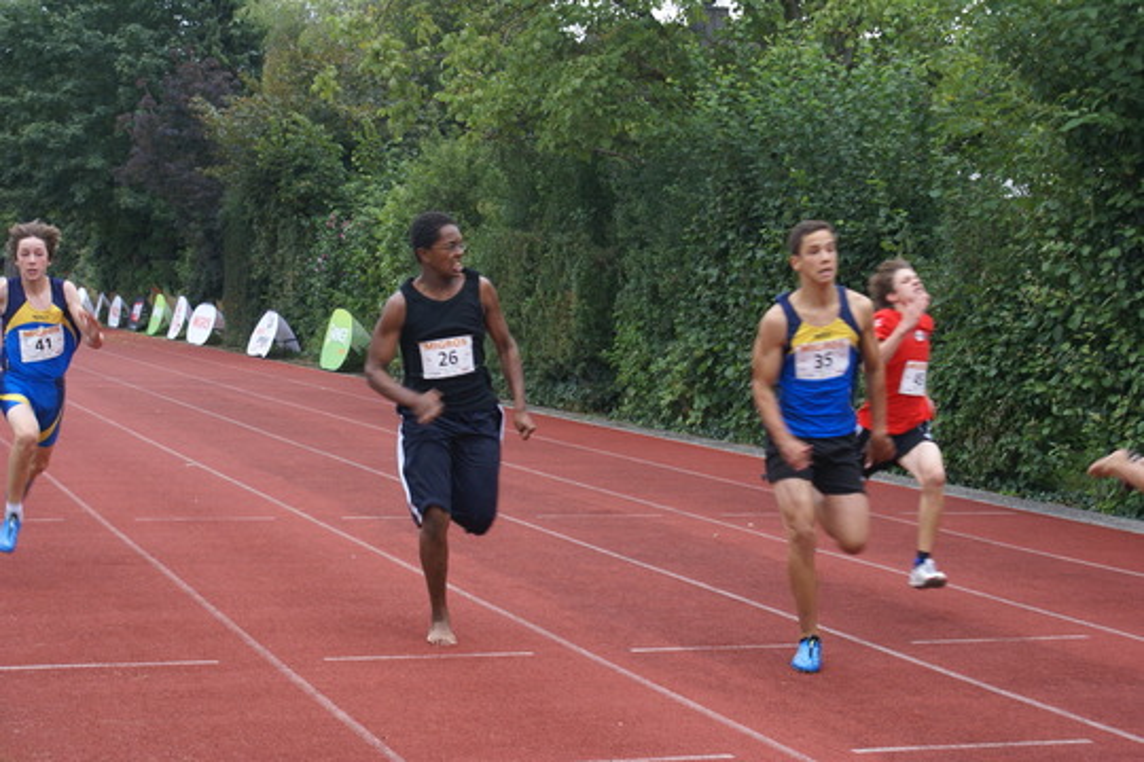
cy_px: 381
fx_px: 2383
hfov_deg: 27.0
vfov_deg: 18.2
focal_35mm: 75
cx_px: 572
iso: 320
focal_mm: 50
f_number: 5.6
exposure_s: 1/160
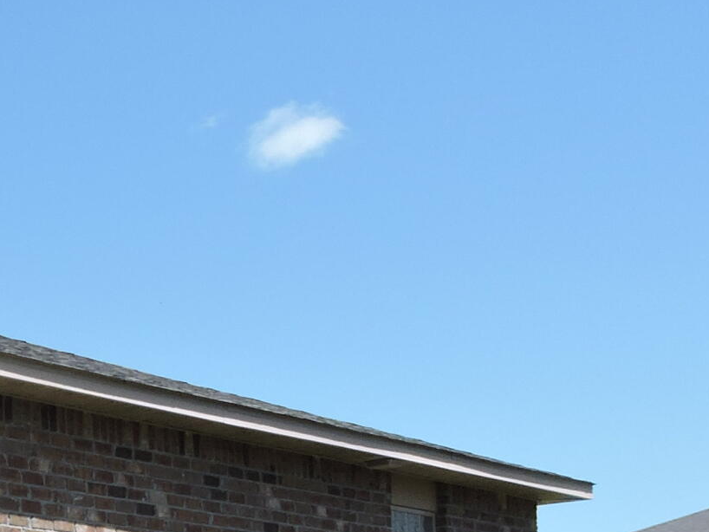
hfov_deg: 19.4
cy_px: 730
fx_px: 1803
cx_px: -351
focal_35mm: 88
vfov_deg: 15.8
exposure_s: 1/800
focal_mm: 4.3
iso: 100
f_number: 3.3
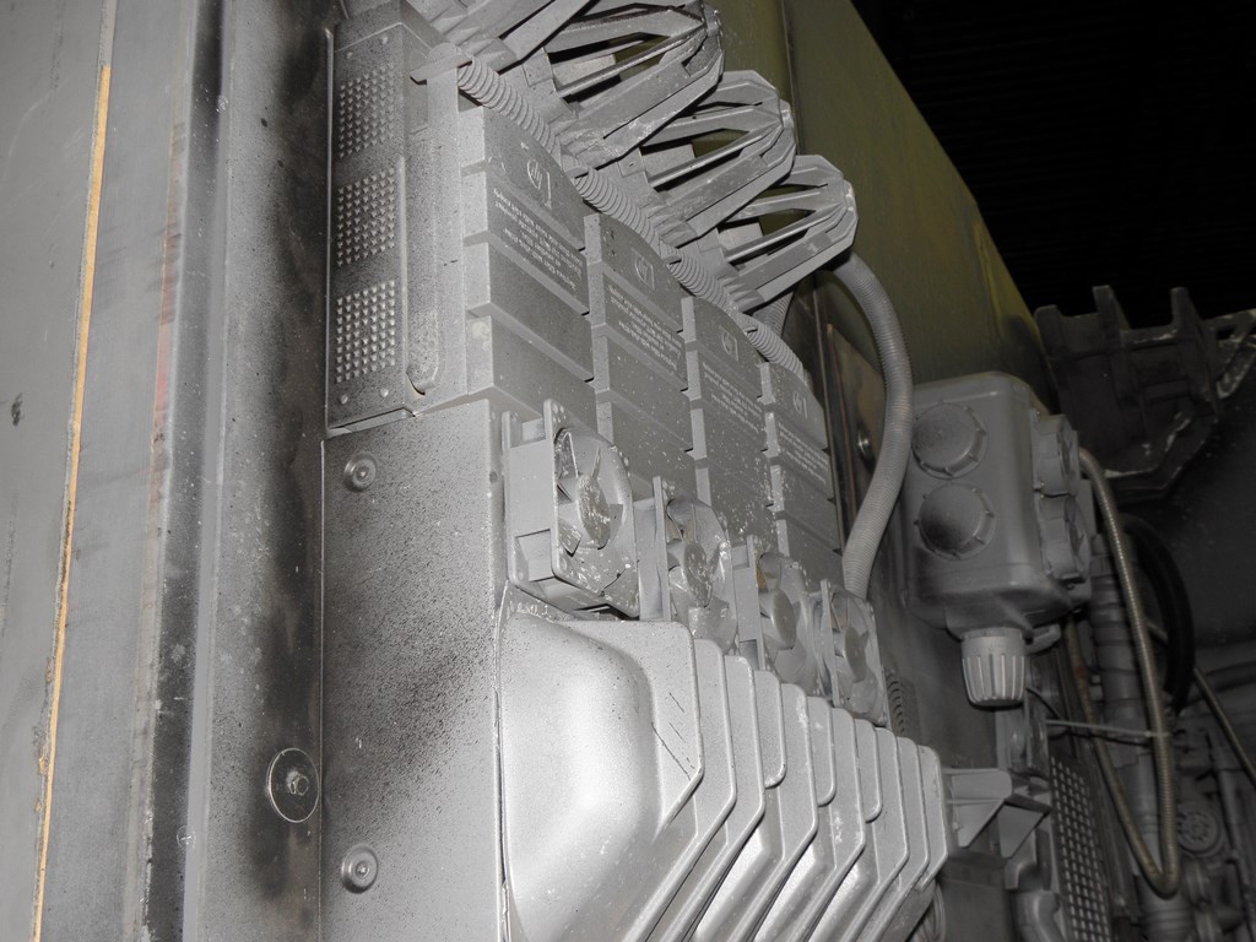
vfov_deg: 34.3
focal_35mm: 42
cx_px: 628
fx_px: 1524
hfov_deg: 44.8
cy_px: 471
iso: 100
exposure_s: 1/40
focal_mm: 7.59
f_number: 3.3
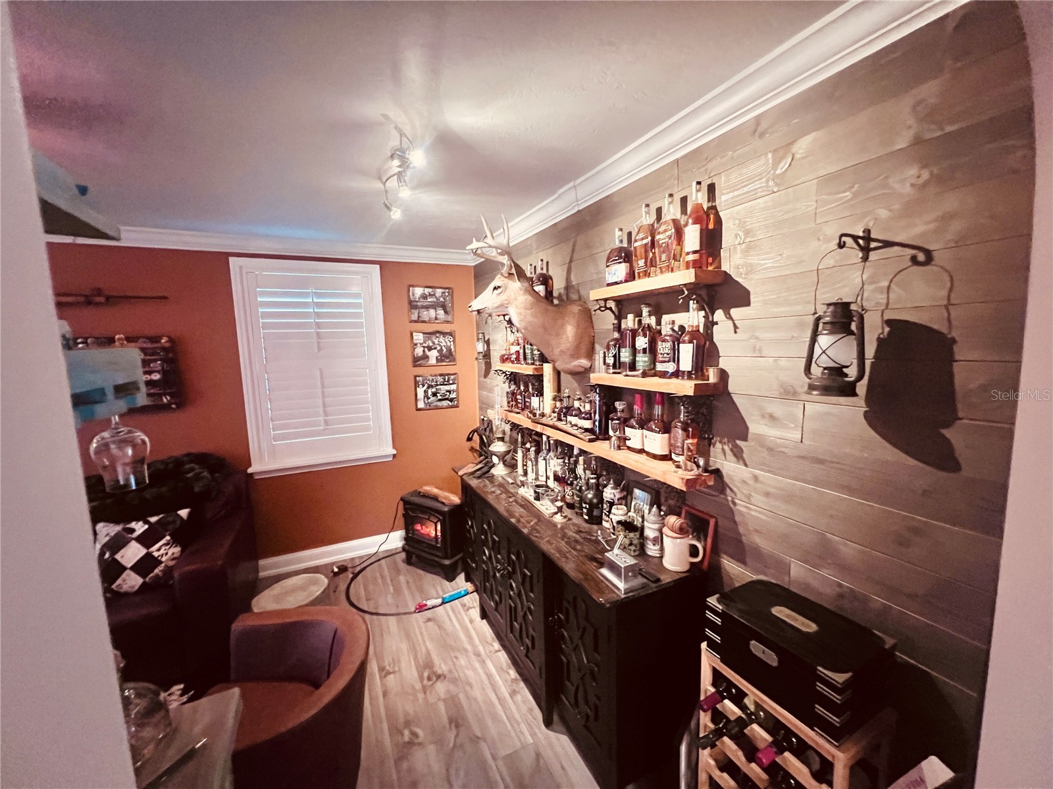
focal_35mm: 13
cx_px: 526
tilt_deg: -7.5
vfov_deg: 89.9
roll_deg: +1.7
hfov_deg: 106.2
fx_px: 395
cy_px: 394
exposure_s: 1/40
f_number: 1.8
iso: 1000
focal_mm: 1.57
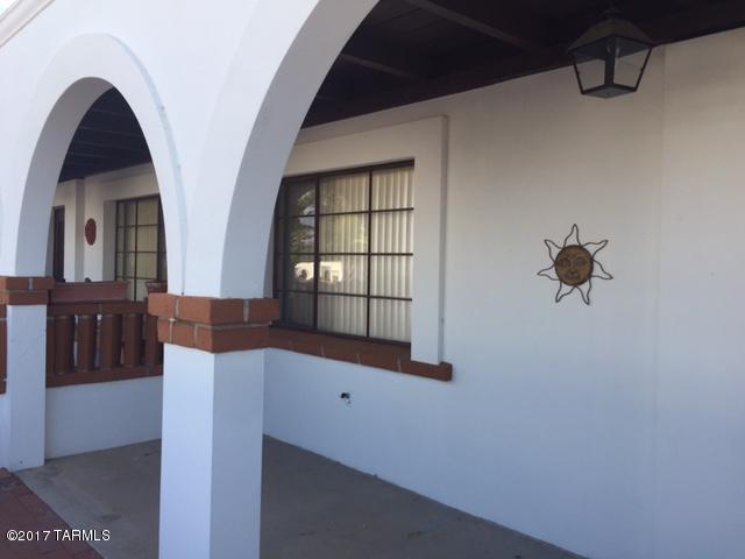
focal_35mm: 29
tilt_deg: +0.5
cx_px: 372
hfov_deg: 61.7
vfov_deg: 48.2
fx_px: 624
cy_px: 280
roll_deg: -2.3
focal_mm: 4.15
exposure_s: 1/682
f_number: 2.2
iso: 32
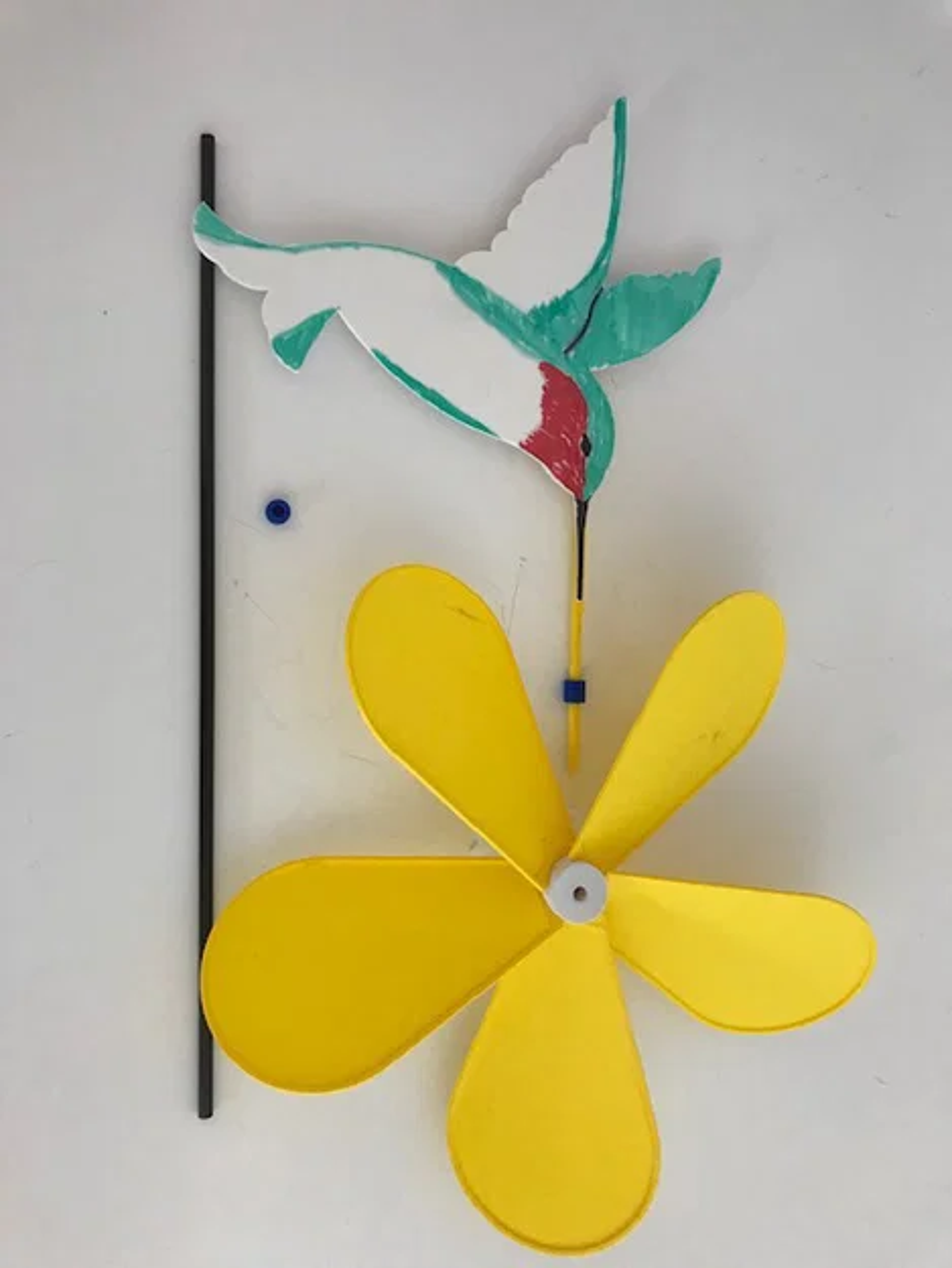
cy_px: 634
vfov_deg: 63.4
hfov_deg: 49.8
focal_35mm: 28
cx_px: 476
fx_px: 1026
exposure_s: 1/30
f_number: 1.8
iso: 32
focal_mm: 3.99
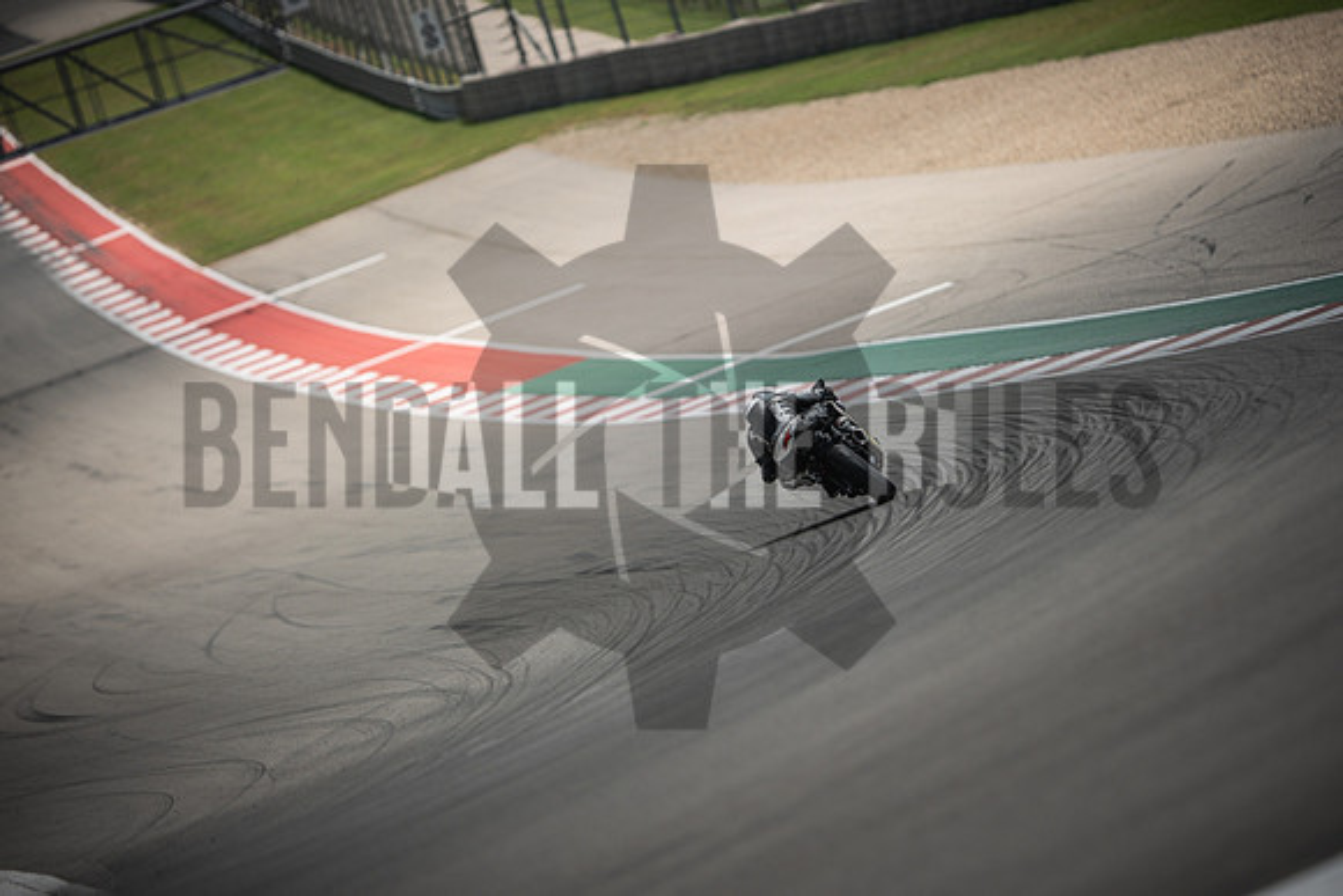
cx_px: 672
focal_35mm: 300
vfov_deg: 4.6
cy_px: 448
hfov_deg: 6.9
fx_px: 11194
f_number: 2
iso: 200
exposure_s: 1/4000
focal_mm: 200
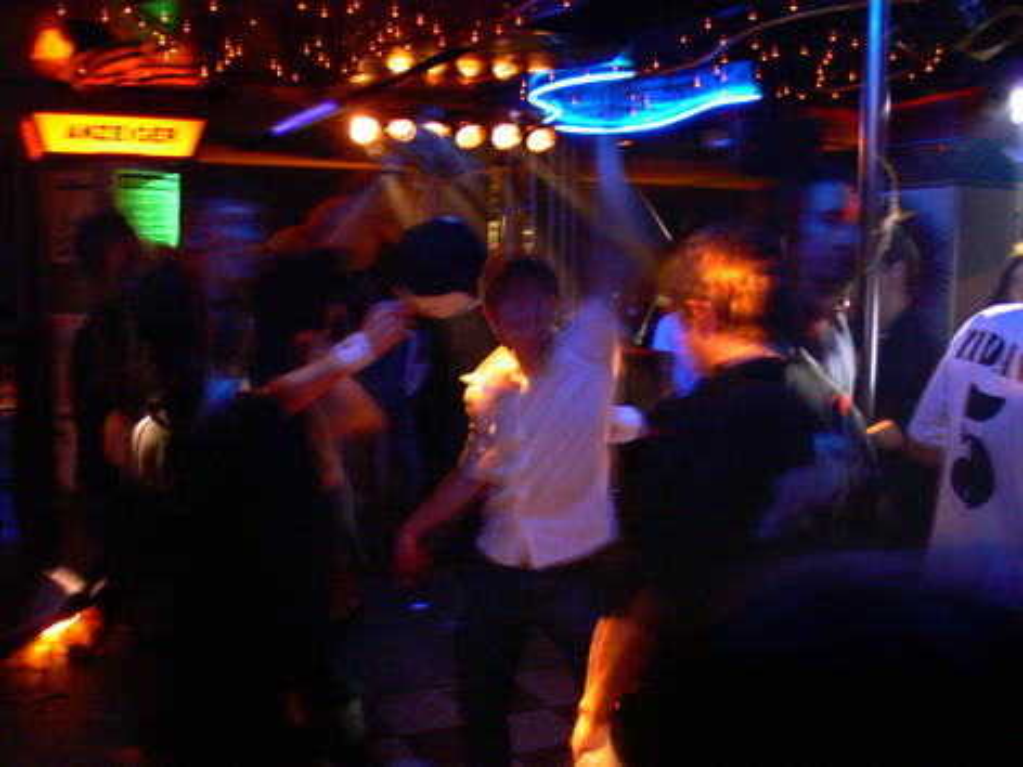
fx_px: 1034
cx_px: 512
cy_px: 384
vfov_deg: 40.7
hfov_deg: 52.6
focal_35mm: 35
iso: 200
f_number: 2.8
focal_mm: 7.4
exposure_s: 1/2.5
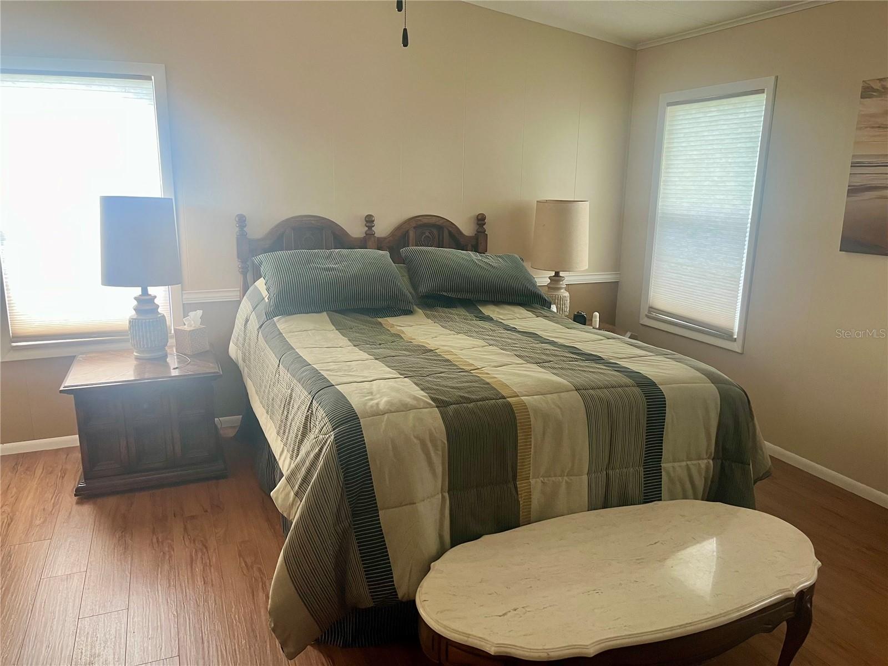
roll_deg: -0.7
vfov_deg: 53.1
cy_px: 333
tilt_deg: -13.0
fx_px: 667
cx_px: 444
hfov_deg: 67.3
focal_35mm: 26
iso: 125
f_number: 1.6
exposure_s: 1/86
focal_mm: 5.1
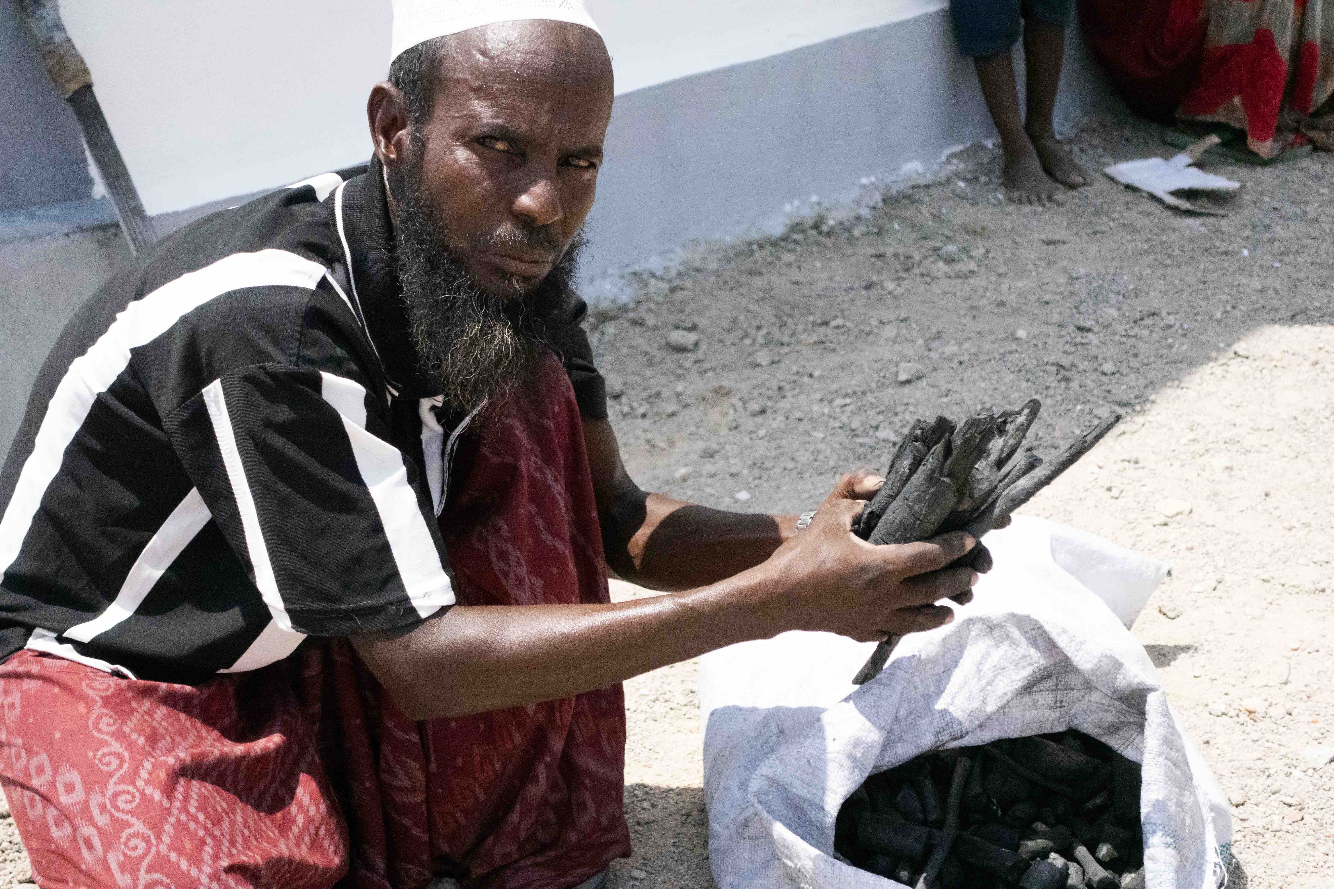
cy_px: 444
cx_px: 667
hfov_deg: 36.9
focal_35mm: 54
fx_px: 2001
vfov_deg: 25.1
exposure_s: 1/32000
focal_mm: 20.33
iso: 4000
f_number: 2.8
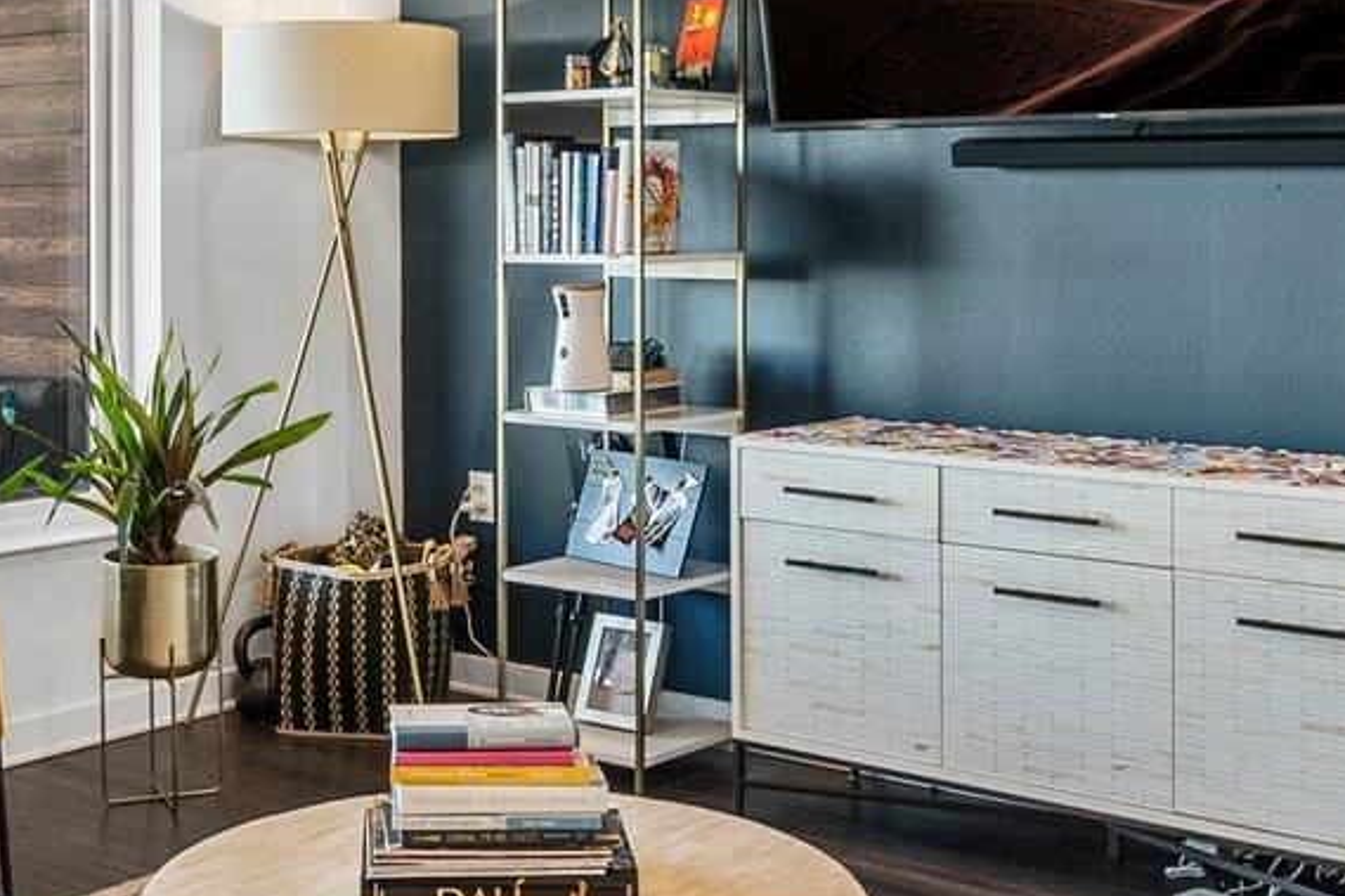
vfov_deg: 24.7
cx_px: 506
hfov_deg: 36.7
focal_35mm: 54
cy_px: 190
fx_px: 2017
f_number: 6.3
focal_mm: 10
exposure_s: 1/15
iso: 640
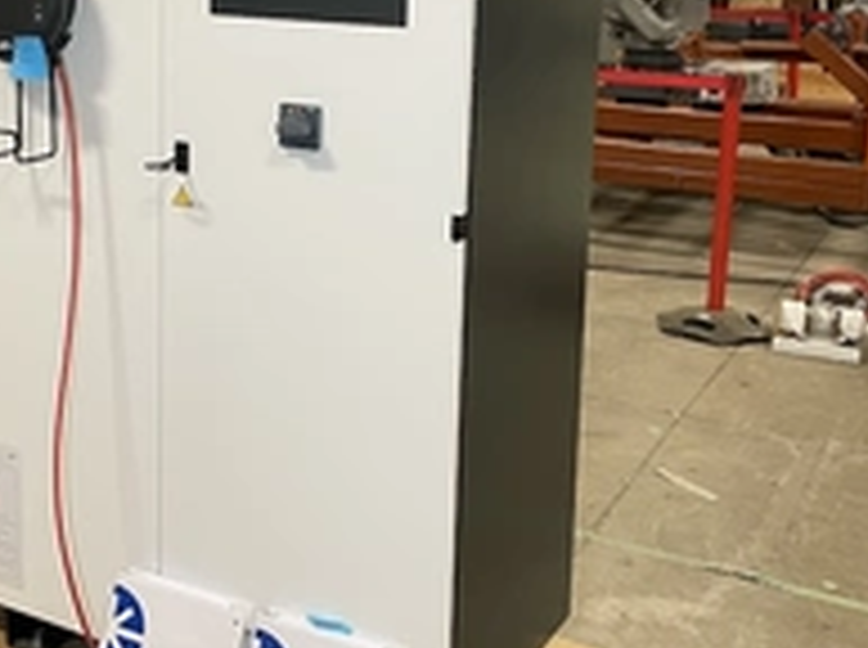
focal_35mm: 54
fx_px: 1352
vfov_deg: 26.5
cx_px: 306
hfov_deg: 35.3
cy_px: 140
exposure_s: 1/60
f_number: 1.6
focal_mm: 4.2
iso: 200
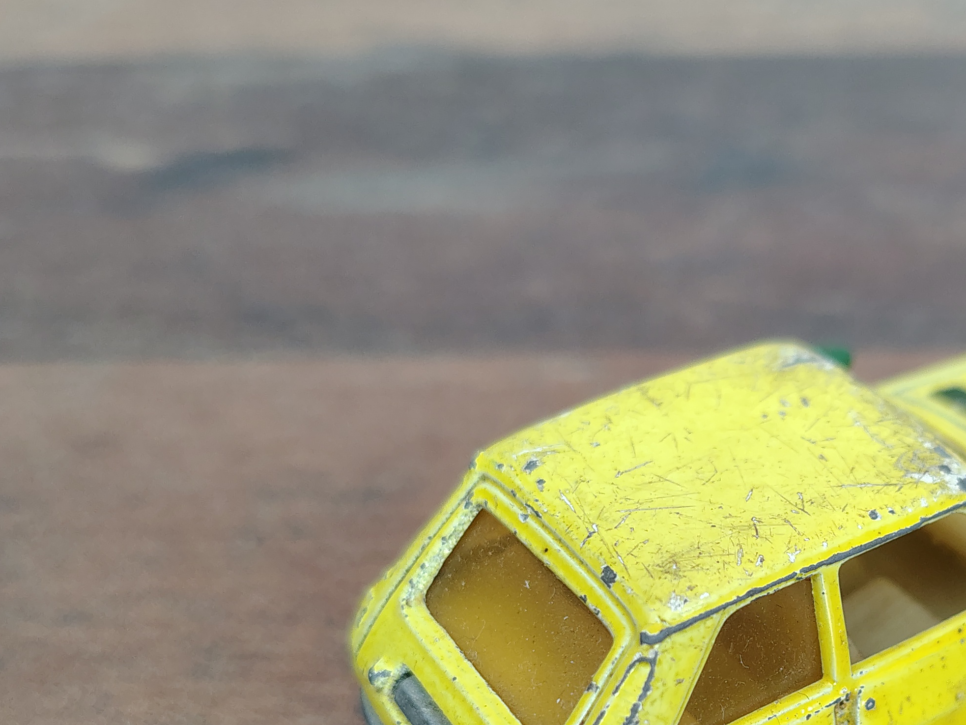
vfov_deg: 28.1
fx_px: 1395
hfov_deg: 37.2
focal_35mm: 50
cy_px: 640
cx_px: 729
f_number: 1.8
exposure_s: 1/50
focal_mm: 5.56
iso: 616
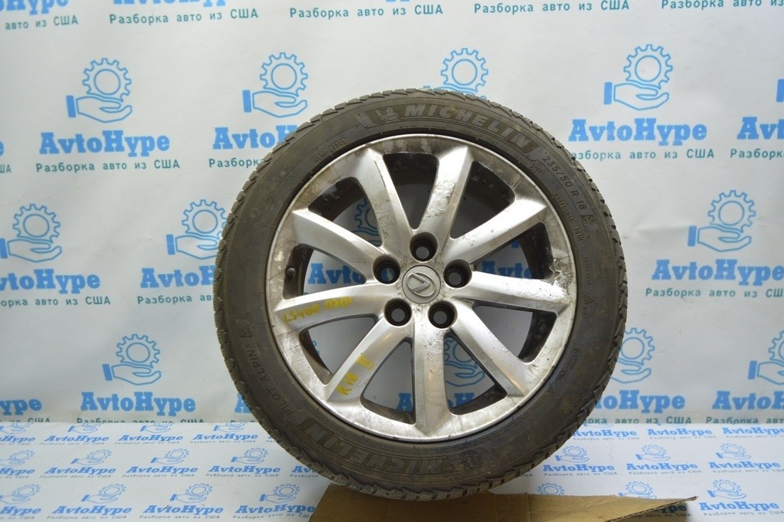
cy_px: 261
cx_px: 392
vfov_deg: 43.5
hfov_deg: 62.0
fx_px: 653
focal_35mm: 30
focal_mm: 20
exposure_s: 1/50
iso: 400
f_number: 3.8
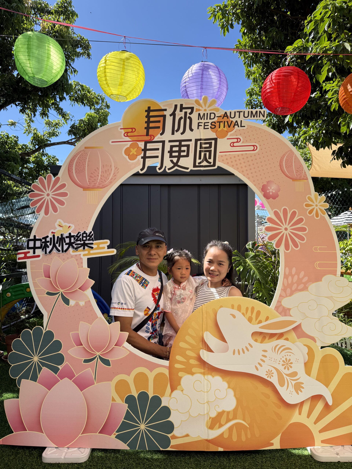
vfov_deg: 71.6
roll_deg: -0.9
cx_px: 176
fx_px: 325
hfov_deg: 56.8
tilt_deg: +3.0
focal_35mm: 24
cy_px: 234
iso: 80
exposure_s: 1/2110
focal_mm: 6.76
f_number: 1.78
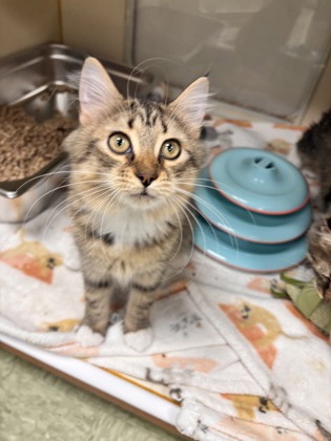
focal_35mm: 26
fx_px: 331
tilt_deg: -45.7
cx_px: 166
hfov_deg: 53.1
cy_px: 220
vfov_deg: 67.3
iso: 80
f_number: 1.6
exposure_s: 1/60
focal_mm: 5.96
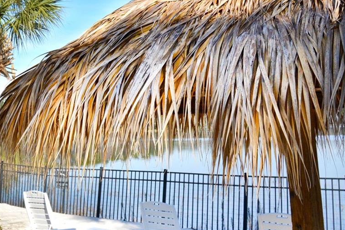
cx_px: 44
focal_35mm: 63
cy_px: 48
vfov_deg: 21.3
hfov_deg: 30.7
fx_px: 604
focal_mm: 20
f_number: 5.6
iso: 800
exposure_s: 1/4000
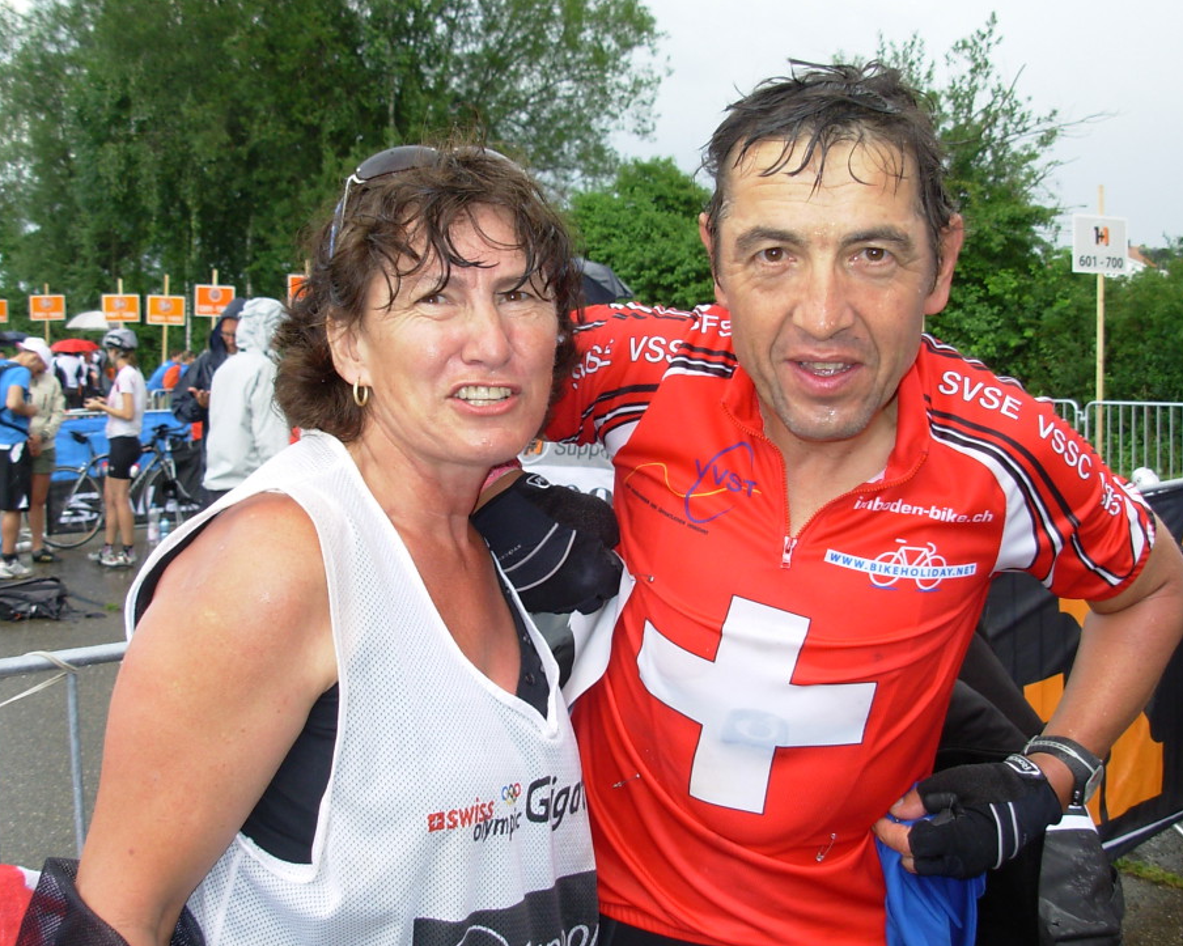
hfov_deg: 43.8
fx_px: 1470
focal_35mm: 42
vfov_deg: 35.7
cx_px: 594
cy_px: 478
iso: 50
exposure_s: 1/264
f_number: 2.9
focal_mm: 6.3
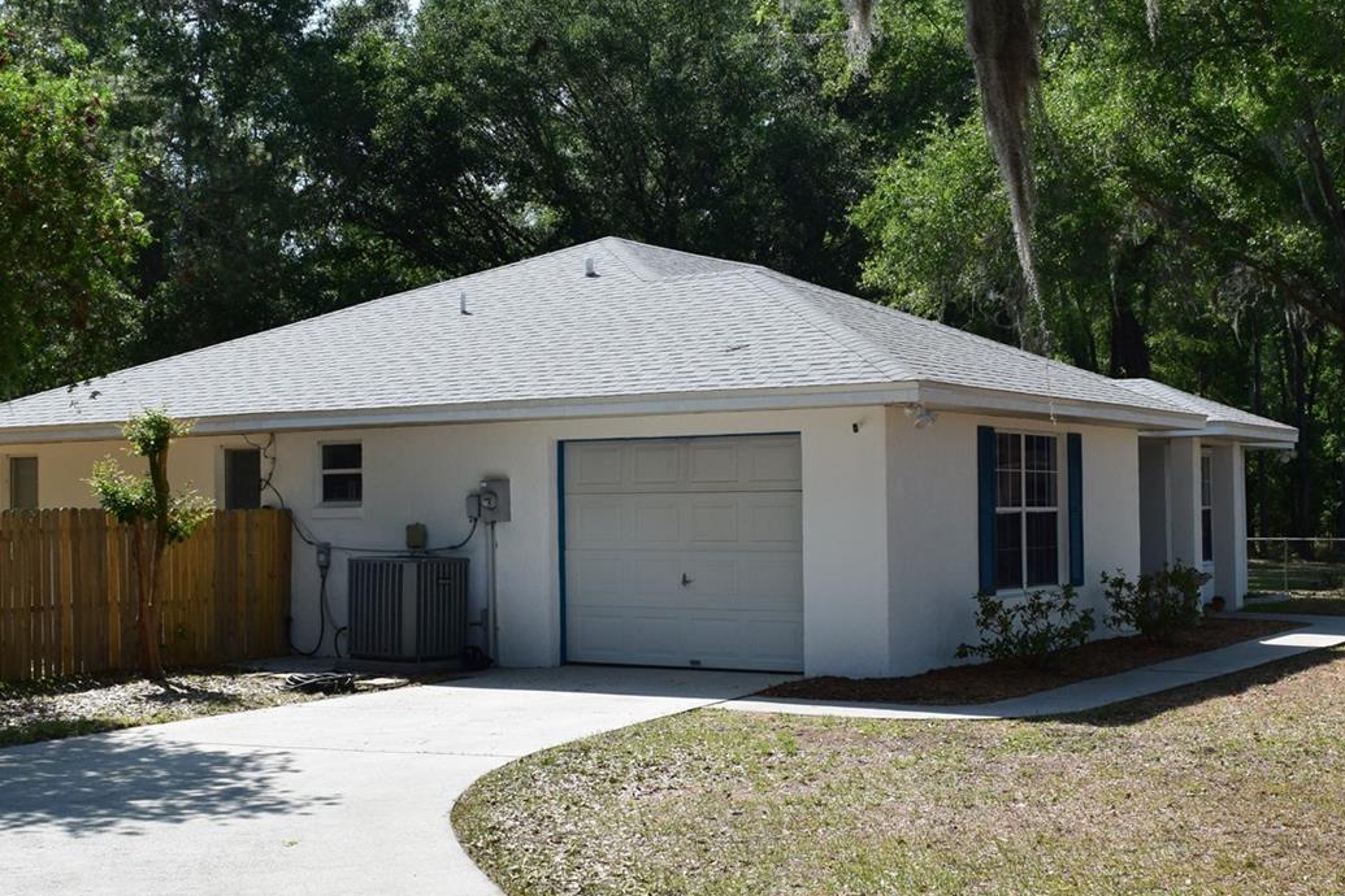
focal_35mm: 51
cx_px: 728
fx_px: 1905
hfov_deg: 38.9
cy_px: 443
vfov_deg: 26.5
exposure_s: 1/500
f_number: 11
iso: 400
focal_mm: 22
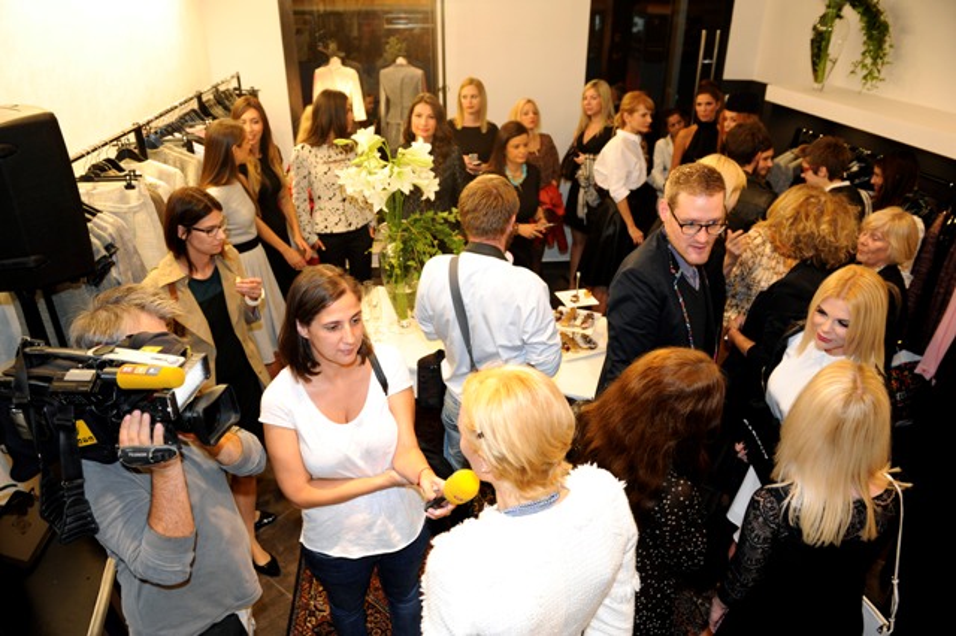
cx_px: 478
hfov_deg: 73.8
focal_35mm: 24
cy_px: 318
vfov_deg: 53.1
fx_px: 637
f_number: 4
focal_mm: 24
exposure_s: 1/50
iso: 640
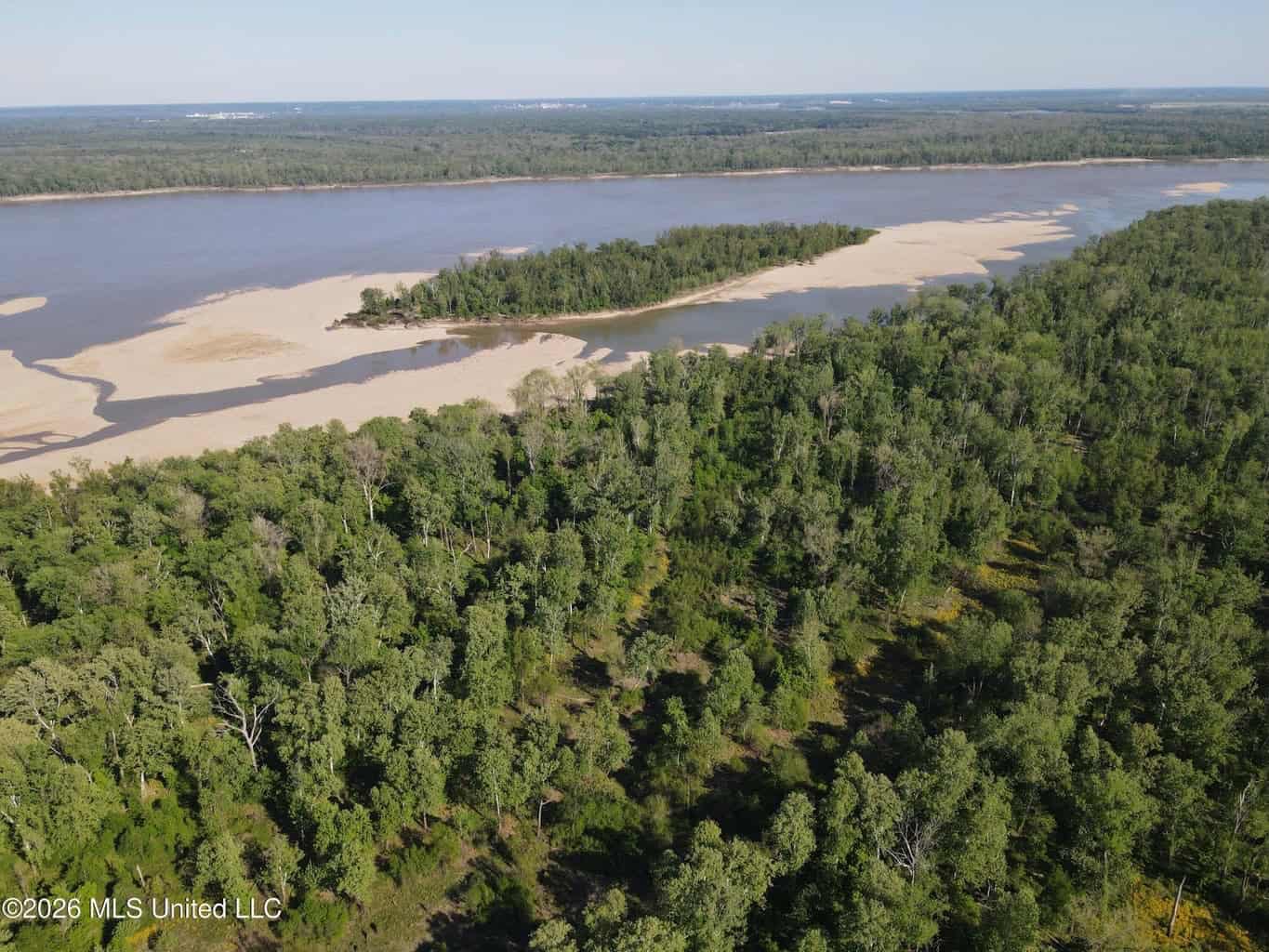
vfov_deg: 56.8
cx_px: 634
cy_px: 476
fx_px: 880
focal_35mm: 24
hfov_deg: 71.6
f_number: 2.8
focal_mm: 4.5
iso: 100
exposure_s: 1/640
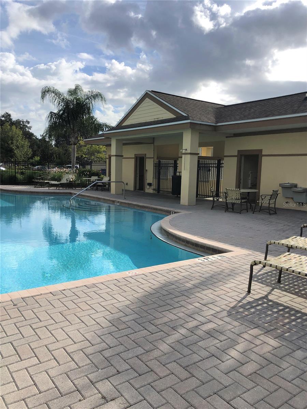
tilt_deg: -5.1
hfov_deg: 49.7
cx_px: 154
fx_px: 331
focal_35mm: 28
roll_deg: -0.4
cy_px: 204
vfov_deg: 63.4
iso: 25
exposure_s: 1/3040
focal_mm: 4
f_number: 1.8
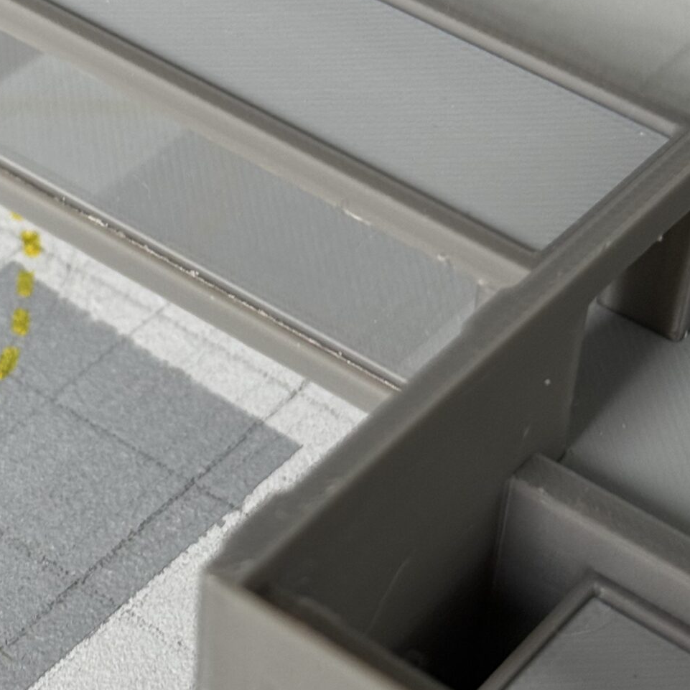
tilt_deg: -37.1
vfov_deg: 15.3
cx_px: 209
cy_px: 131
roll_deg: -3.1
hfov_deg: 15.4
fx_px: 2548
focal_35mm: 113
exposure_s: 1/60
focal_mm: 6.76
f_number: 1.78
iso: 125
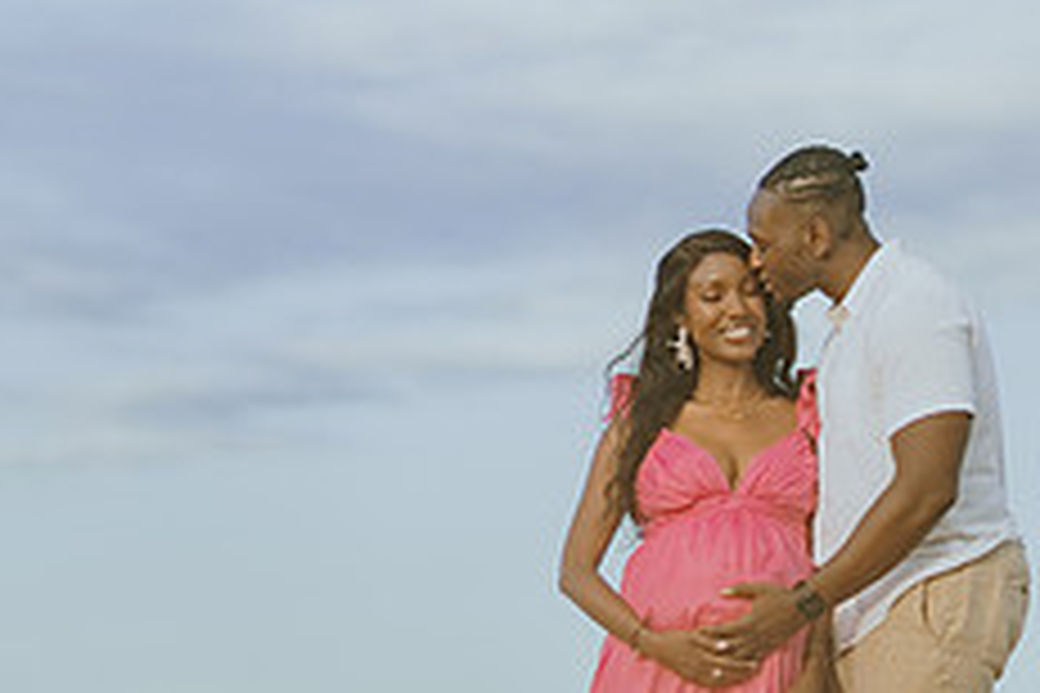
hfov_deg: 14.0
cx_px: 624
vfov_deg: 9.3
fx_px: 4246
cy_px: 605
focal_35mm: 147
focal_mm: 58
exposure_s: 1/2500
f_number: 1.4
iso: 50
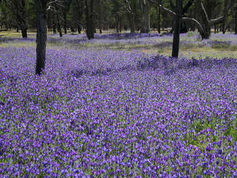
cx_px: 118
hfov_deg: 23.3
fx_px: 575
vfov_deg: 17.6
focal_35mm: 84
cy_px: 89
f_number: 4.6
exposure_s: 1/320
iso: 80
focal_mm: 17.4
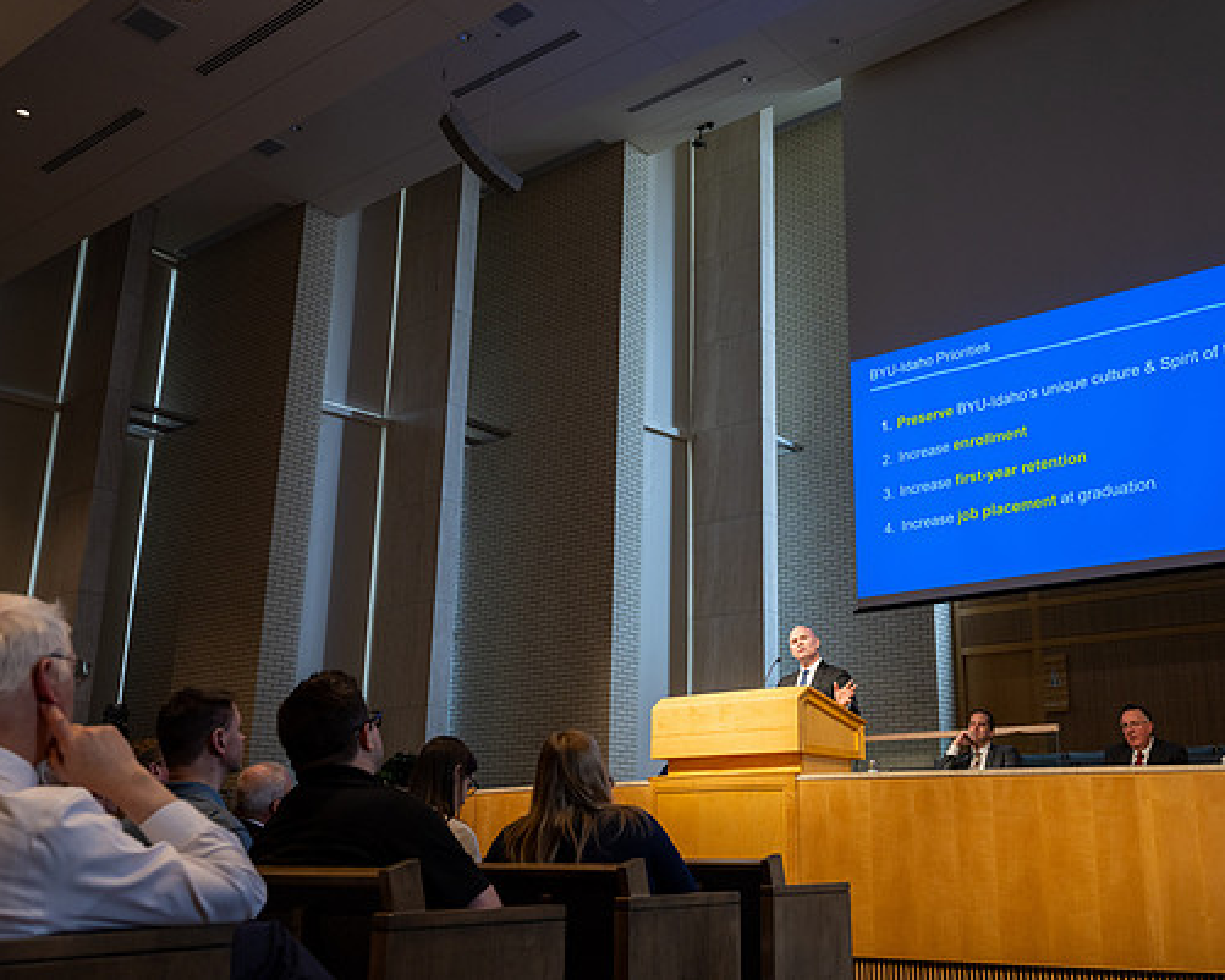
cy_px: 490
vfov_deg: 43.4
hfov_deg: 52.5
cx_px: 734
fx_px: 1233
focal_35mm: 34
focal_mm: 30
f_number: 4
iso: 640
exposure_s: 1/125
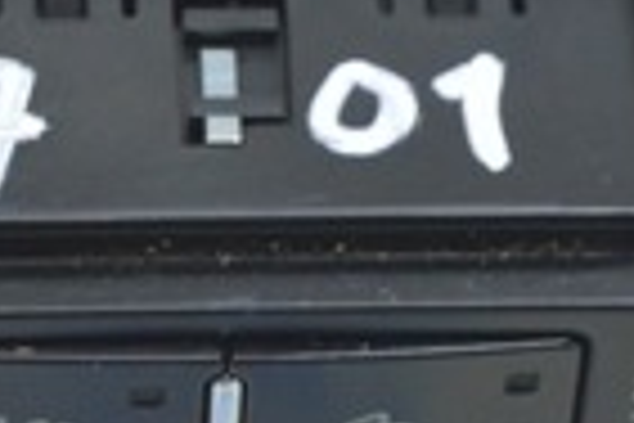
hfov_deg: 6.3
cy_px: 200
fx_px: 5741
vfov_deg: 4.2
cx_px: 396
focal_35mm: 326
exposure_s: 1/20
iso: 400
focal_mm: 48
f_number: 5.6
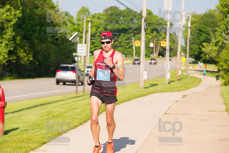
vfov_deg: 10.6
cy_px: 76
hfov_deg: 15.8
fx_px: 827
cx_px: 114
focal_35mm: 130
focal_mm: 130
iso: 400
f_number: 5.6
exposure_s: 1/1250
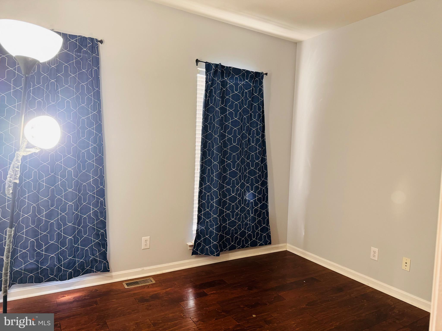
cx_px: 221
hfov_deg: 71.6
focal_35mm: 24
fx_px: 306
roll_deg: -2.3
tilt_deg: -3.3
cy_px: 166
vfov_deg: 56.8
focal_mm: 6.86
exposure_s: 1/60
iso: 320
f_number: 1.78
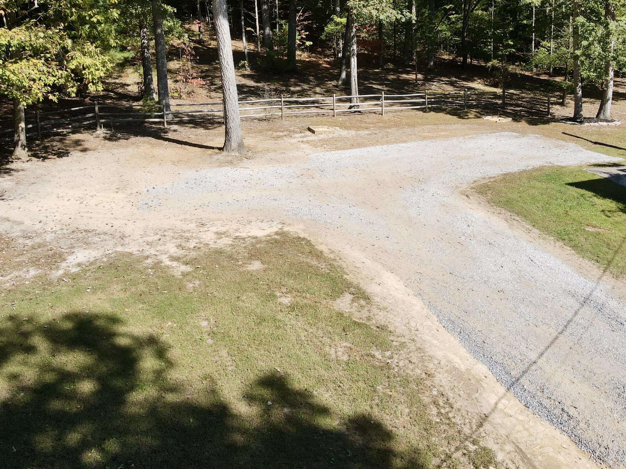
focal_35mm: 33
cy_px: 158
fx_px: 597
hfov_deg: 55.2
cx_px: 351
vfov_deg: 42.4
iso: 100
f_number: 2.8
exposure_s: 1/400
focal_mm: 4.5
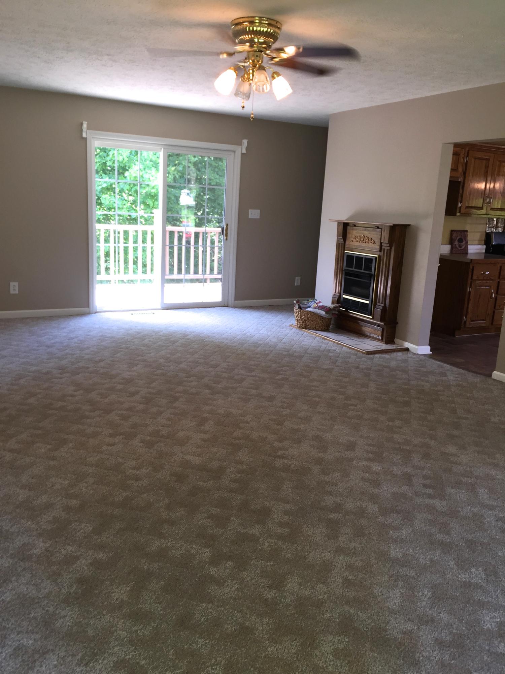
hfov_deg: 48.2
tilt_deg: -12.9
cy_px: 337
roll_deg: -2.7
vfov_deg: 61.7
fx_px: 564
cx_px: 252
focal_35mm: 29
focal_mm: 4.15
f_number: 2.2
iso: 40
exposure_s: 1/30
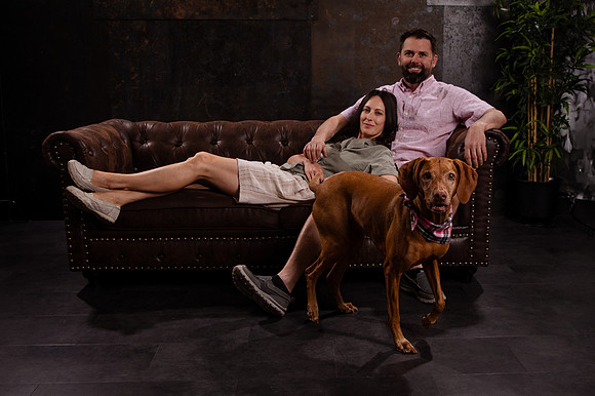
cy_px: 196
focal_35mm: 41
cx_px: 332
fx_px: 681
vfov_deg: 32.4
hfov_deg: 47.1
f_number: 8
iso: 1000
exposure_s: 1/160
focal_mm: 28
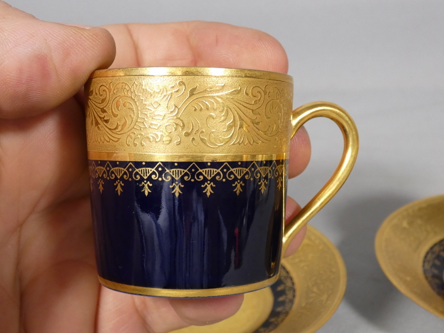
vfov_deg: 29.7
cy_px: 174
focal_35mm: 49
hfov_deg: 38.9
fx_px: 628
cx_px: 233
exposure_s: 1/80
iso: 320
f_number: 3.7
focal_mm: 7.8
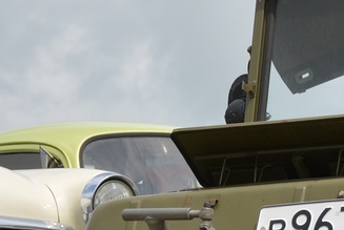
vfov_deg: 4.6
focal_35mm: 302
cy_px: 155
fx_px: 2890
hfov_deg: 6.7
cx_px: 543
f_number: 9
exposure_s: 1/320
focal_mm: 44
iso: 100
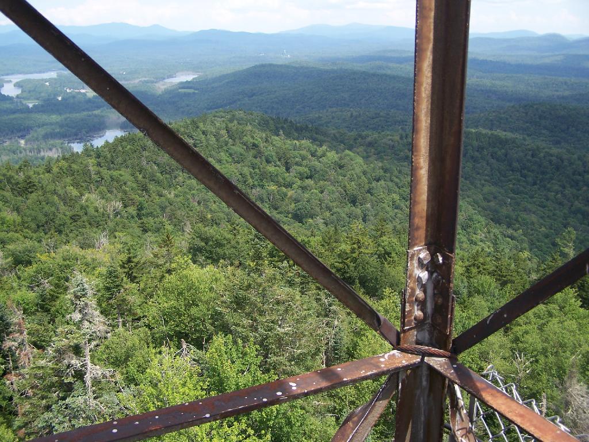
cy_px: 221
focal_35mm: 38
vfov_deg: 37.7
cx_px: 294
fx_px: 647
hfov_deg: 49.0
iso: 80
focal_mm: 6.3
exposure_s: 1/640
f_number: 2.8
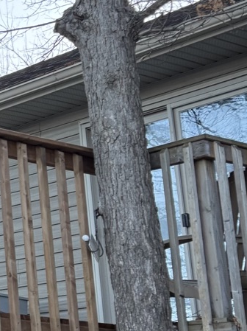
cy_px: 130
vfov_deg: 18.4
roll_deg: -0.6
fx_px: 1019
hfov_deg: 11.8
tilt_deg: +16.2
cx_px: -302
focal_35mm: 107
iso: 100
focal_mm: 6.76
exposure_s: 1/243
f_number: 1.78
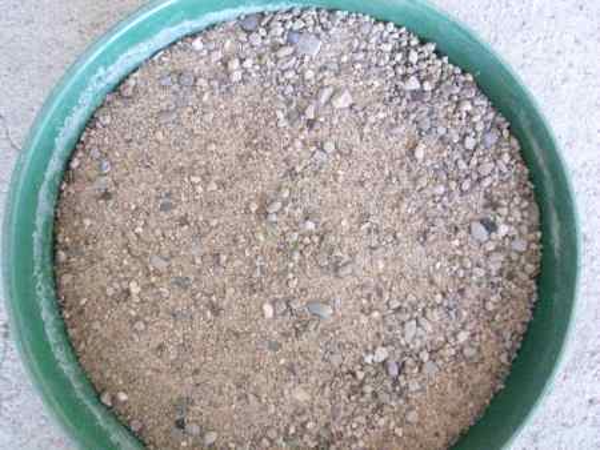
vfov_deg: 41.8
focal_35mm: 34
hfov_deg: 53.9
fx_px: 590
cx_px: 300
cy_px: 225
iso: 800
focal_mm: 5.7
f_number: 2.8
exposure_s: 1/13.2
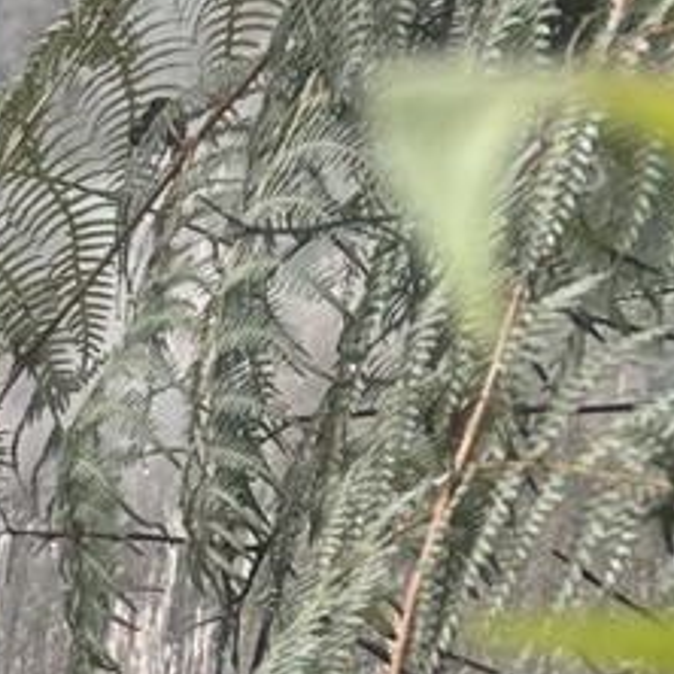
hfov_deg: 8.7
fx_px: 4318
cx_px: -434
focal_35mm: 196
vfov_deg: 8.4
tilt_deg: -13.4
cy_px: 1433
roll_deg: -3.1
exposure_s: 1/343
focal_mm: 6.86
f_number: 1.78
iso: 80
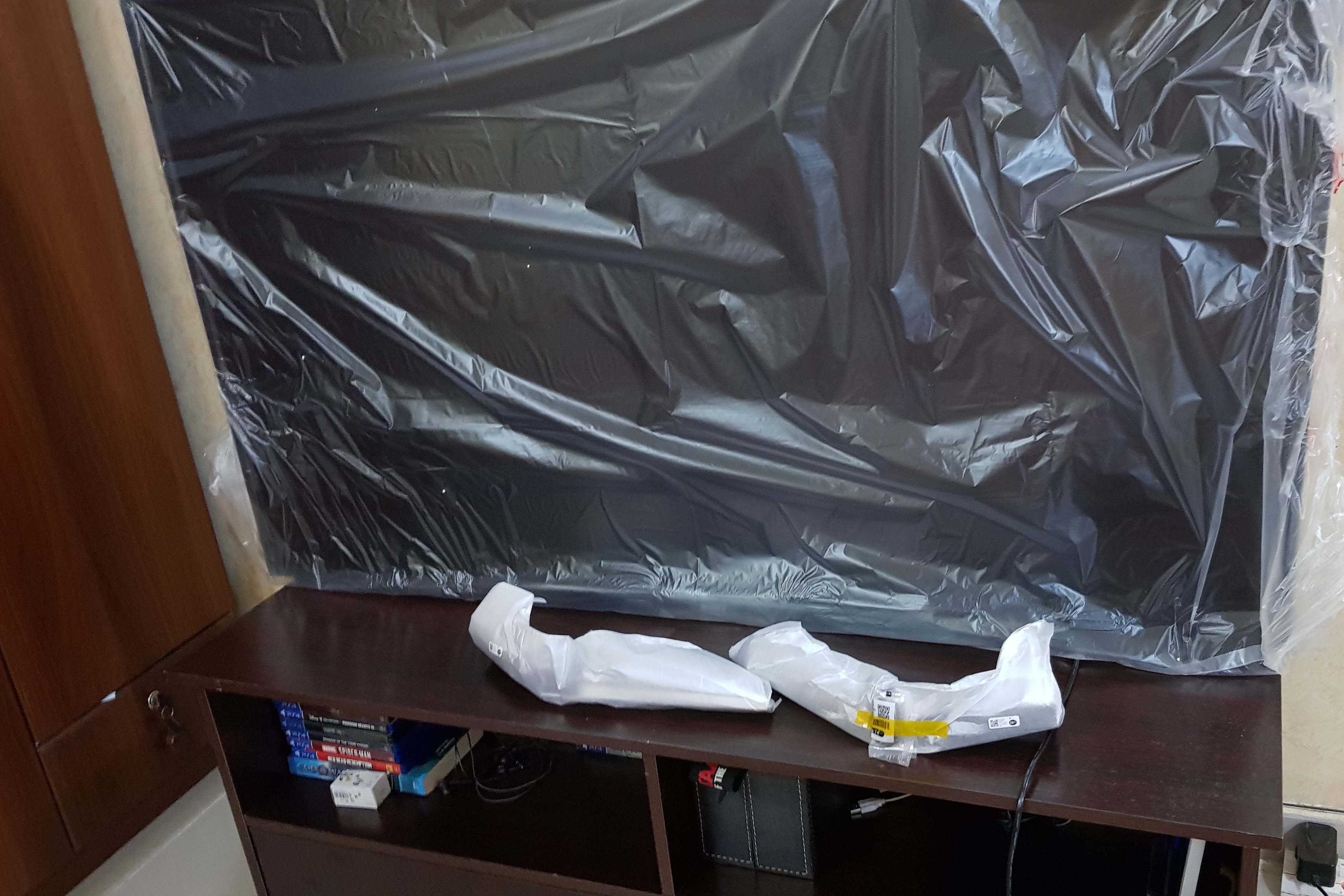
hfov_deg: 58.4
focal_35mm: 32
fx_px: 1195
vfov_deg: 41.1
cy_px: 485
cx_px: 785
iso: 400
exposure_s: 1/10
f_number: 1.7
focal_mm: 4.3
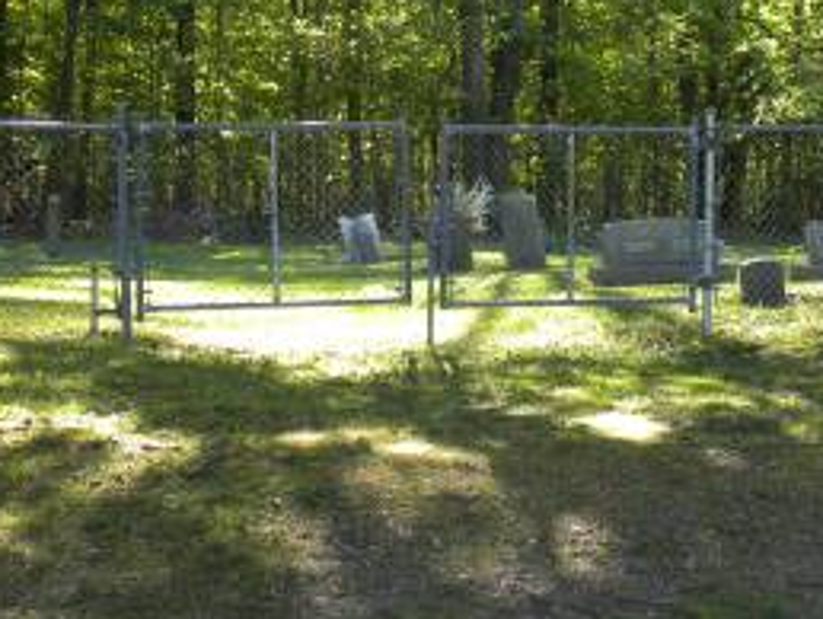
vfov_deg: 17.1
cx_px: 431
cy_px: 188
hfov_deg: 22.7
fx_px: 2047
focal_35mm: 86
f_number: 3.5
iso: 64
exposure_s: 1/65.7
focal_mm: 6.6
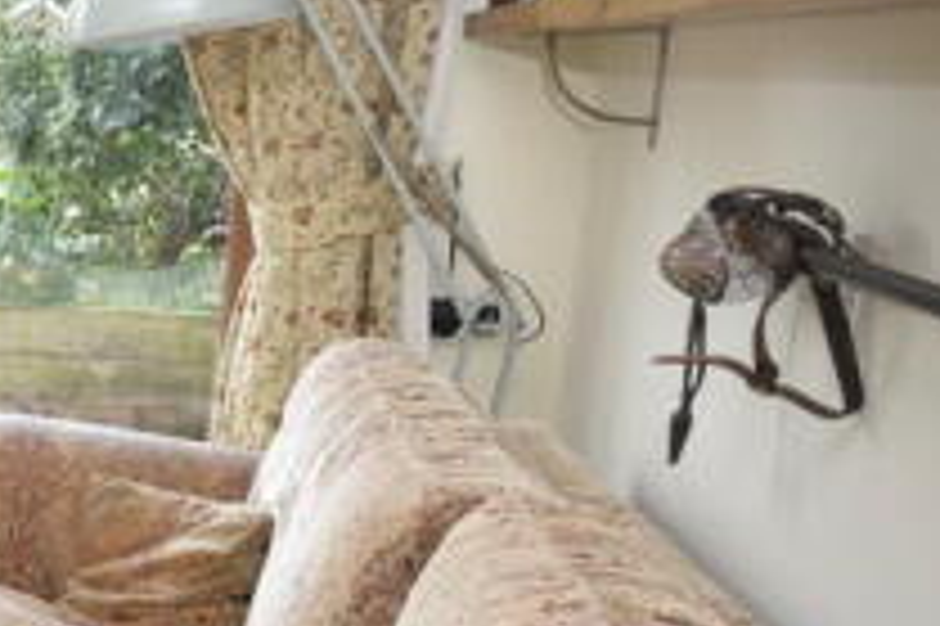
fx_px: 1226
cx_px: -510
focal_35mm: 47
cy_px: 281
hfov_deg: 27.2
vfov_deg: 28.6
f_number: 5.6
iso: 800
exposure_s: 1/125
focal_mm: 10
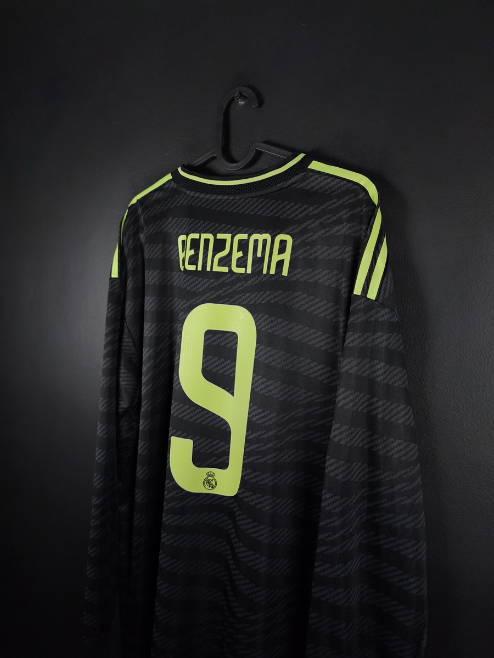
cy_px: 329
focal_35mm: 23
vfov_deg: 73.9
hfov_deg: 58.9
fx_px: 438
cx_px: 247
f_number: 1.6
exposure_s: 1/250
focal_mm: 6.57
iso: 400
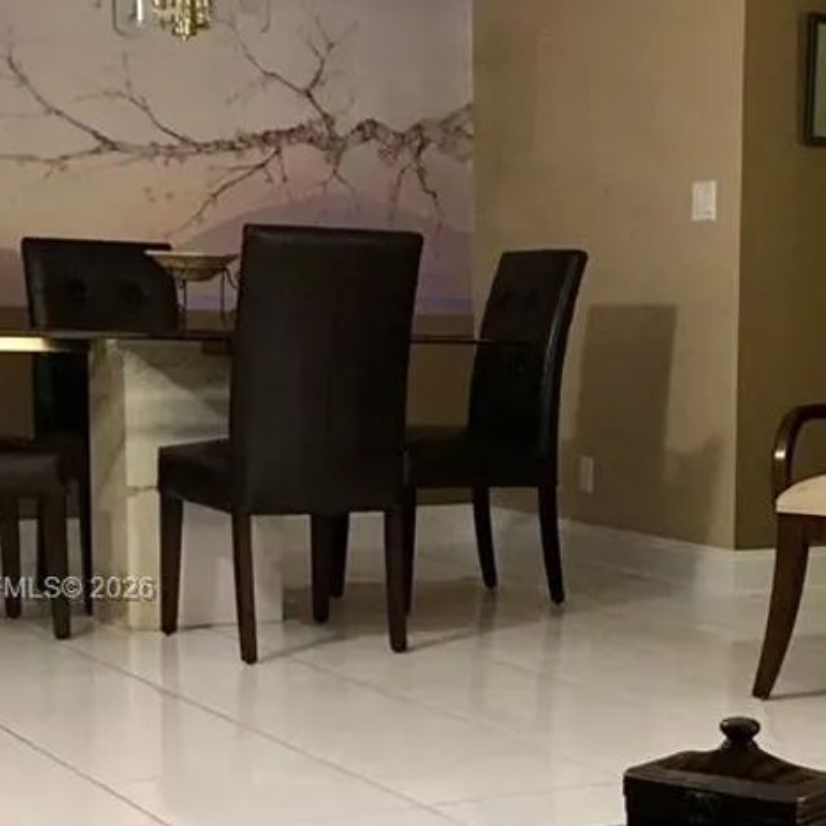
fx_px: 2025
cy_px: 590
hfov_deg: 22.7
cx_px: 686
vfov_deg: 22.9
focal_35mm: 75
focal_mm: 4.15
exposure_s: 1/15
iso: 400
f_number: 2.2
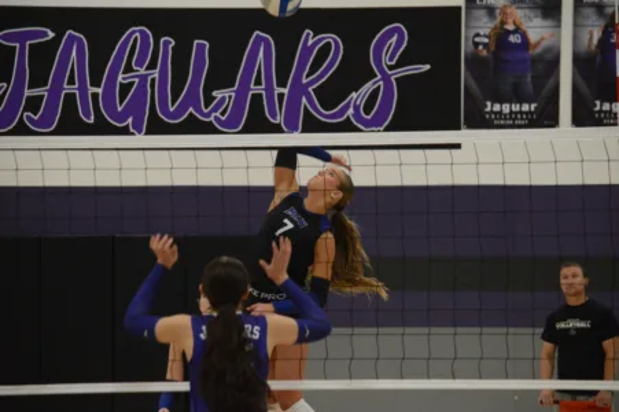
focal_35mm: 180
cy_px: 206
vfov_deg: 7.6
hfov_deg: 11.4
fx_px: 3093
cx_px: 310
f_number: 4.8
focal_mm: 120
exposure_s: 1/400
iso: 3200
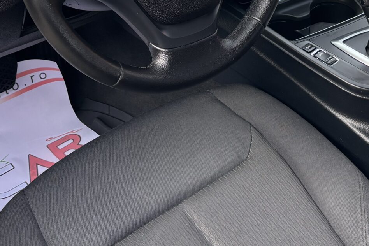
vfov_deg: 17.5
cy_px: -76
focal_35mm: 73
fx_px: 748
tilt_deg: -19.4
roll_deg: -3.8
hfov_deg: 27.7
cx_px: 212
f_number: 1.6
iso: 40
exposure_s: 1/121
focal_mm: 5.96
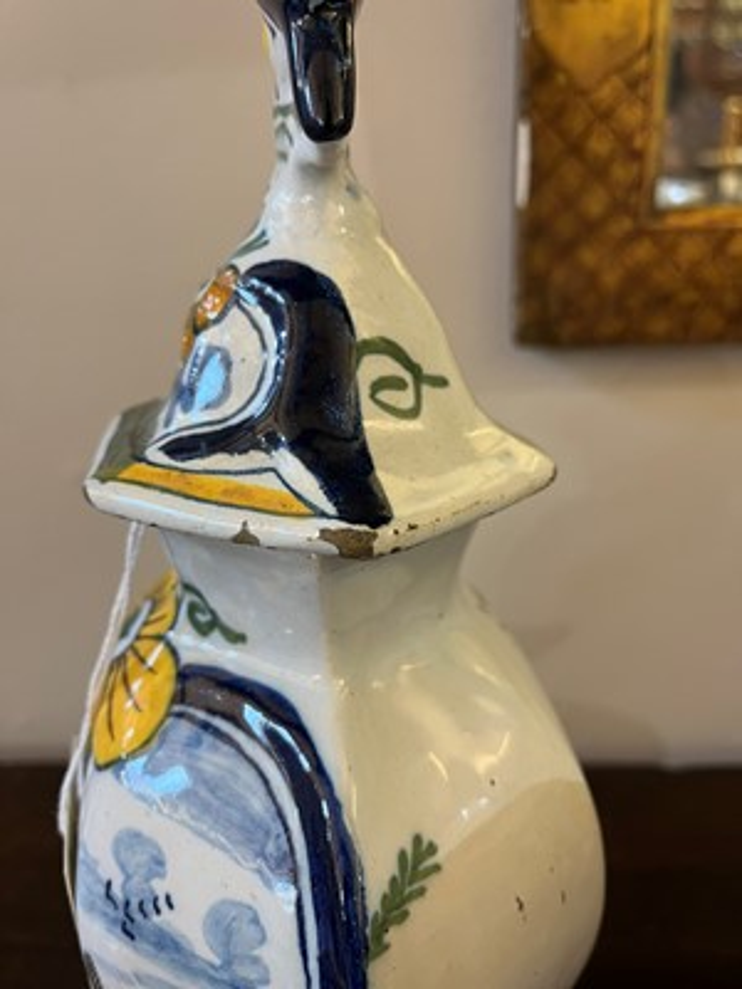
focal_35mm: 26
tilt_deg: -21.7
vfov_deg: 67.3
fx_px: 743
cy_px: 494
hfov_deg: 53.1
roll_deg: +1.5
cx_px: 371
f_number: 1.6
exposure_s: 1/50
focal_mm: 5.1
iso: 125
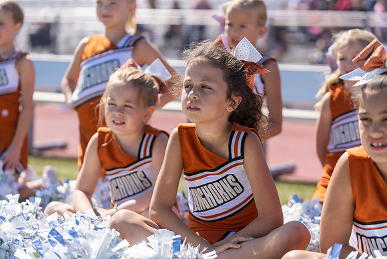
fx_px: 957
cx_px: 194
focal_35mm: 89
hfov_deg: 22.9
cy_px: 130
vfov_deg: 15.4
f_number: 2.8
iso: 100
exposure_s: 1/1600
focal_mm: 89
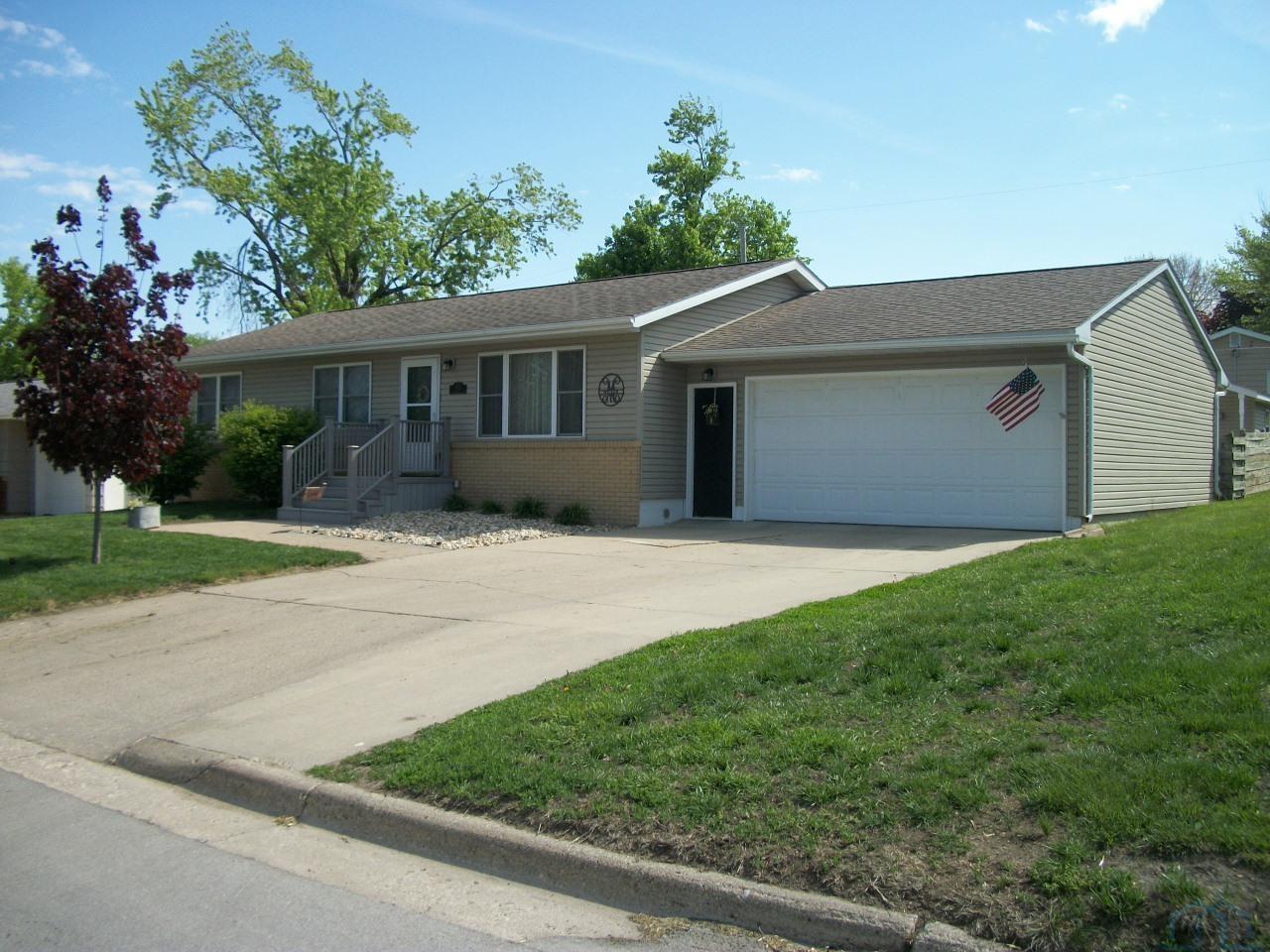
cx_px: 635
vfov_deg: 44.2
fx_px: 1174
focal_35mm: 32
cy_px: 476
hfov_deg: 56.8
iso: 80
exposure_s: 1/200
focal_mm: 5.7
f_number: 8.8
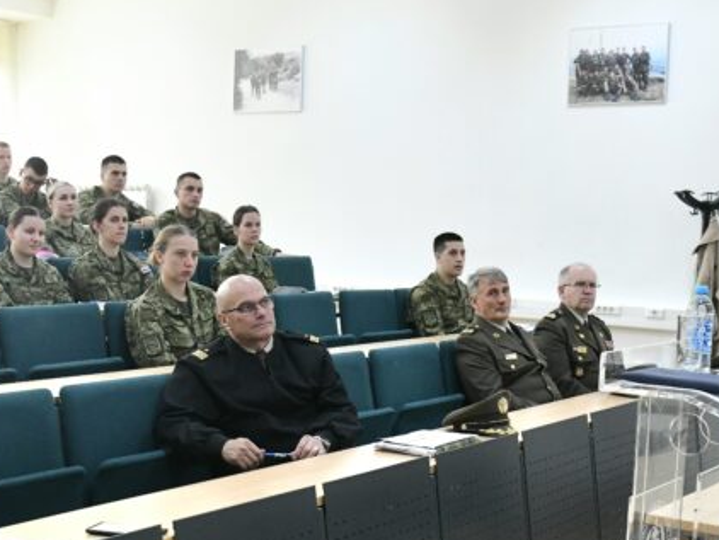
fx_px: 1164
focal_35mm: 56
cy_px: 411
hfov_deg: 34.3
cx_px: 411
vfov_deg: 25.8
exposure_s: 1/100
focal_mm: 24
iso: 1600
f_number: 4
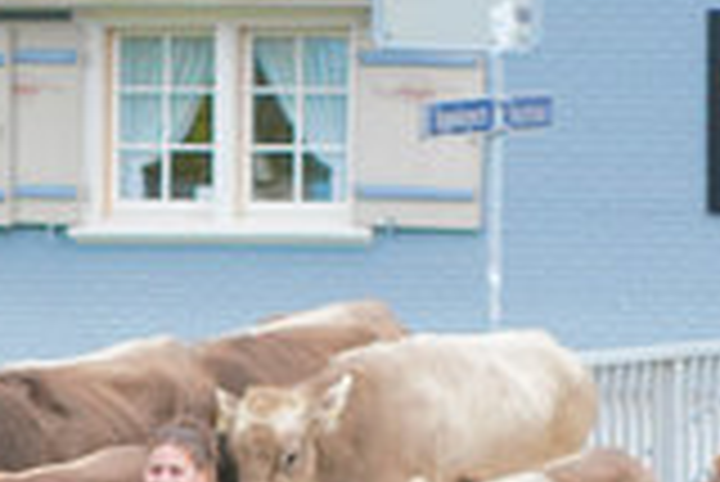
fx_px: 9568
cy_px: 1302
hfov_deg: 4.3
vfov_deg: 2.8
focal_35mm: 478
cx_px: -382
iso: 800
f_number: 6.3
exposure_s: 1/800
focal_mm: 85
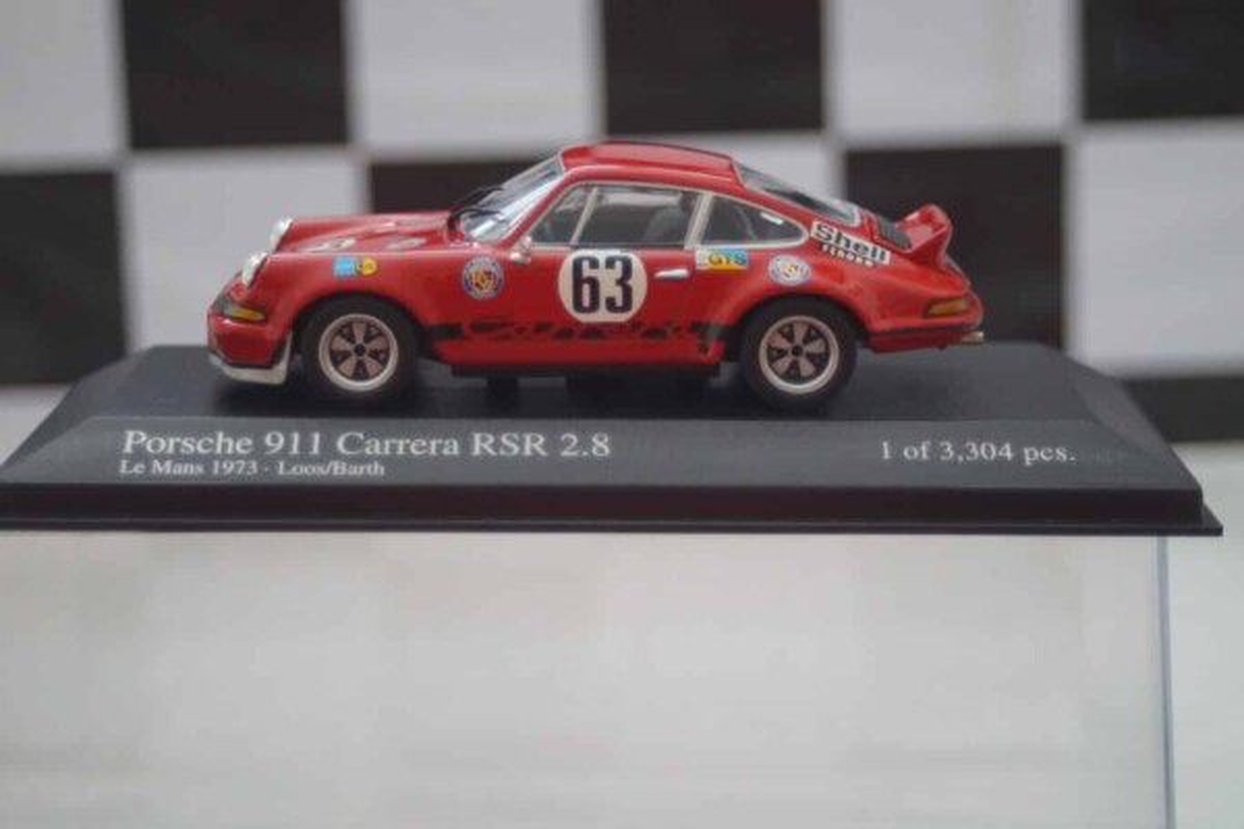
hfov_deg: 22.6
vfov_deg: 15.2
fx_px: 3110
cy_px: 414
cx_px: 622
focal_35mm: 90
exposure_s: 1/160
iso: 1600
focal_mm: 60
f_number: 5.6
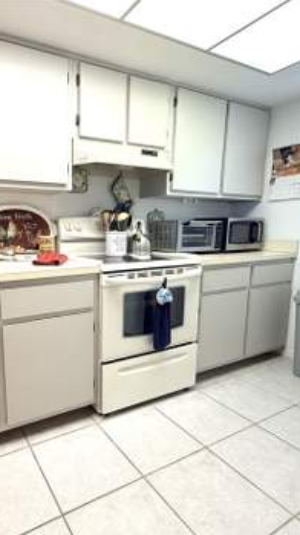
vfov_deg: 83.8
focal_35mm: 21
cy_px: 274
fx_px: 297
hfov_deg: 50.9
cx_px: 69
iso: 160
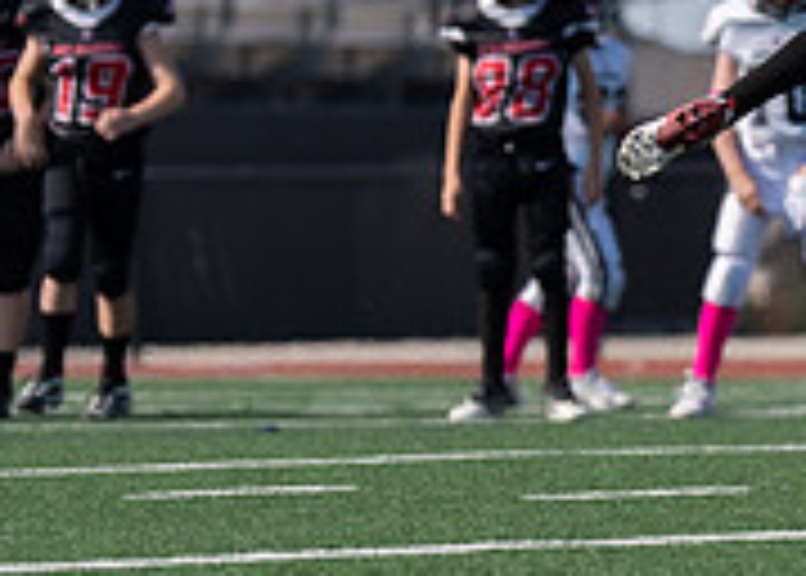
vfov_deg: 2.7
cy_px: -102
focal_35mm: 525
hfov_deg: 3.8
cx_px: 1094
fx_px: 12022
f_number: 2.8
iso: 100
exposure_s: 1/2500
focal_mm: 118
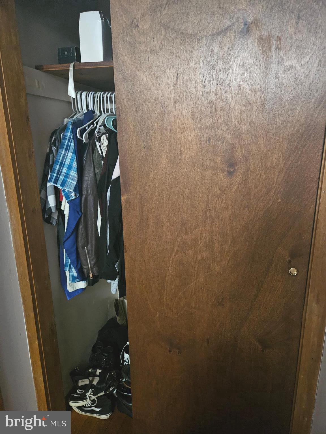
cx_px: 163
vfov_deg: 73.9
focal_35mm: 23
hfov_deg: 58.9
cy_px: 217
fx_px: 289
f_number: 1.8
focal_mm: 5.4
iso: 1600
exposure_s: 1/24
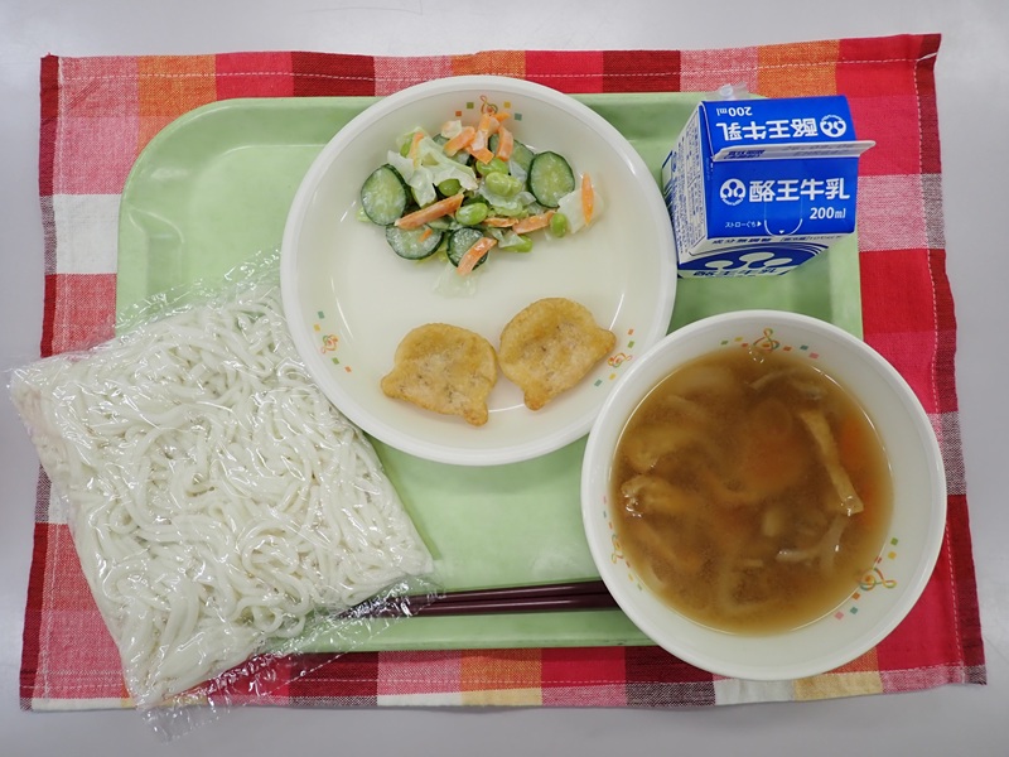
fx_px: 729
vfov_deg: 54.9
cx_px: 504
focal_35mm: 25
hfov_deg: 69.4
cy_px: 378
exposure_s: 1/125
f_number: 2
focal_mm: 4.5
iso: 100
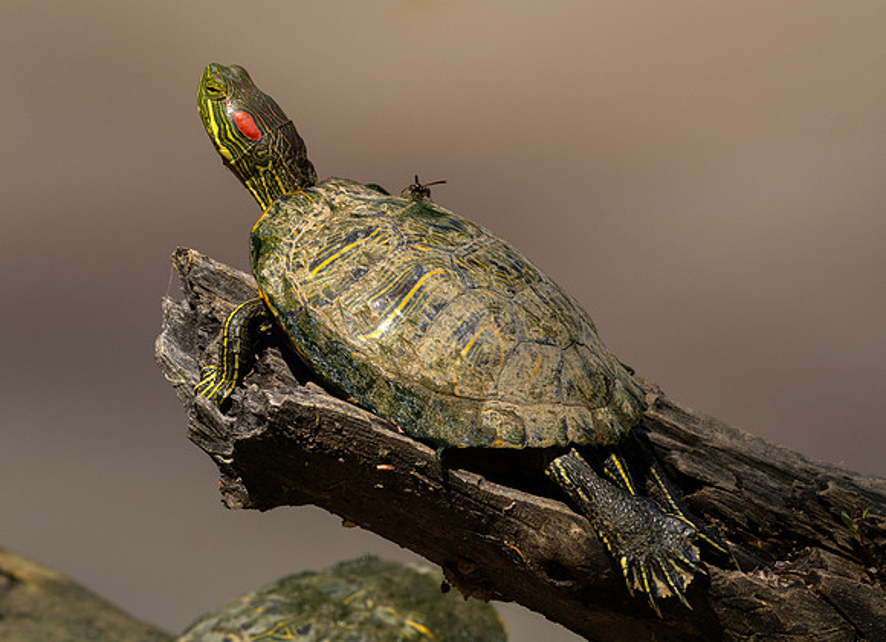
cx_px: 443
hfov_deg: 2.4
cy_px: 310
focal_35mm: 850
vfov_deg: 1.7
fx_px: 21495
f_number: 9
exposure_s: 1/640
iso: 320
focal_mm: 420
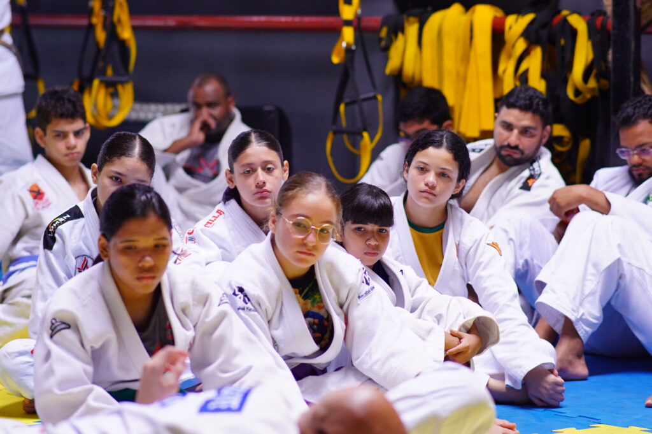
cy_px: 217
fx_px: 2298
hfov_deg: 16.1
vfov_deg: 10.8
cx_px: 326
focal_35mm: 127
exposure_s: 1/320
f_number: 1.8
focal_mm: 85
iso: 1000
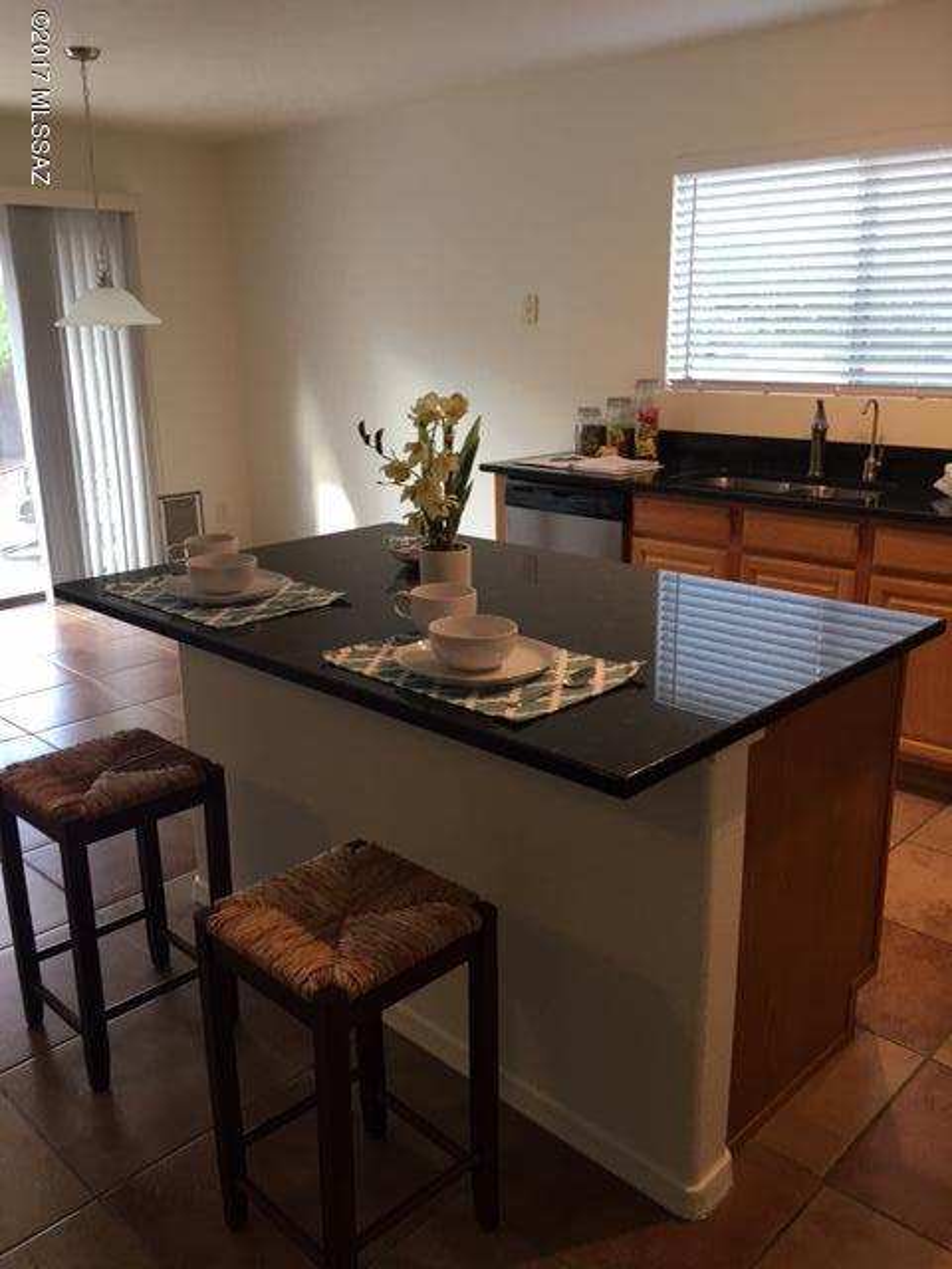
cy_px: 634
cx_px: 476
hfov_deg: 48.2
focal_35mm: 29
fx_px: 1063
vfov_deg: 61.7
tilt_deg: -10.7
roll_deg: +0.6
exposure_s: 1/15
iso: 40
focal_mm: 4.15
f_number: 2.2
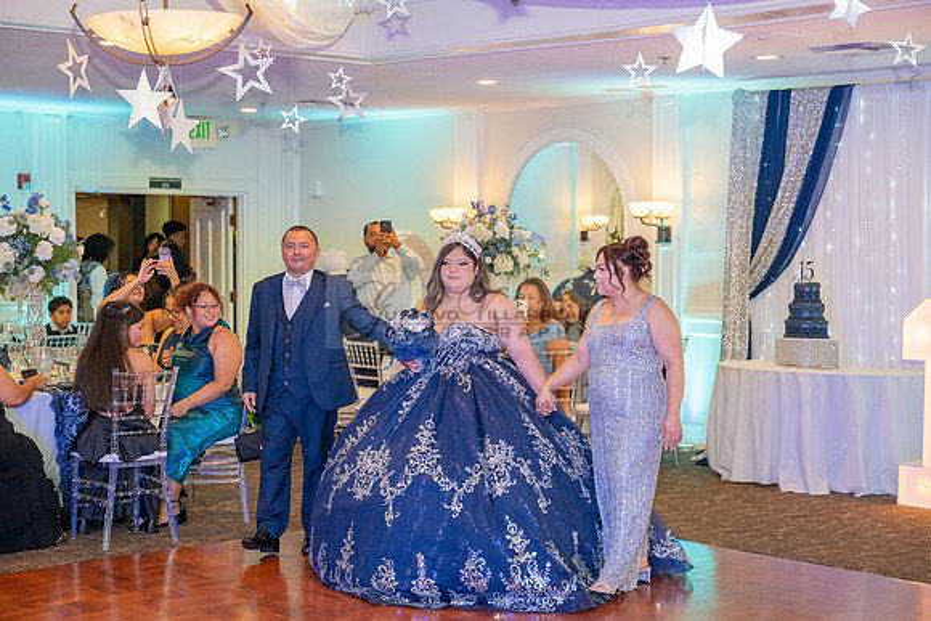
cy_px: 310
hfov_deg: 33.9
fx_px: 1526
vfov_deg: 23.0
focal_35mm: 59
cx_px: 466
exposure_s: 1/200
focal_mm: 59
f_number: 3.2
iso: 1000
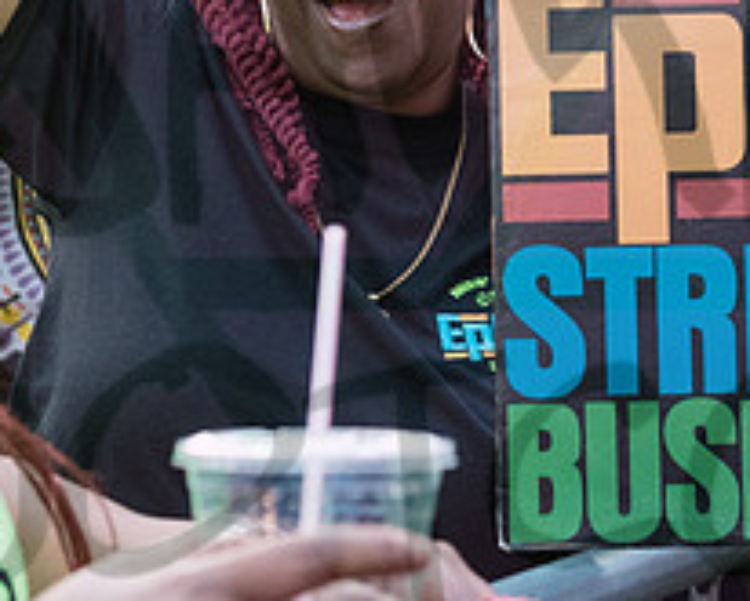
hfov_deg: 14.9
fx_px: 2865
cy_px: 36
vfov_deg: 11.9
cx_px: 532
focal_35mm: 129
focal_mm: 42
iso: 2500
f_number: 3.5
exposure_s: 1/125
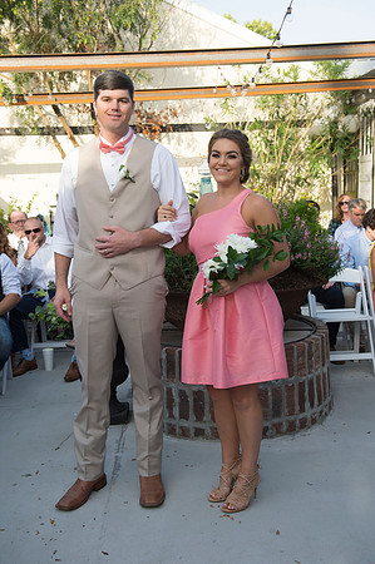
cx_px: 188
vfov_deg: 46.4
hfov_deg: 31.8
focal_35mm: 42
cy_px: 282
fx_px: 658
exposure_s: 1/800
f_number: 5.6
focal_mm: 42
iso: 500
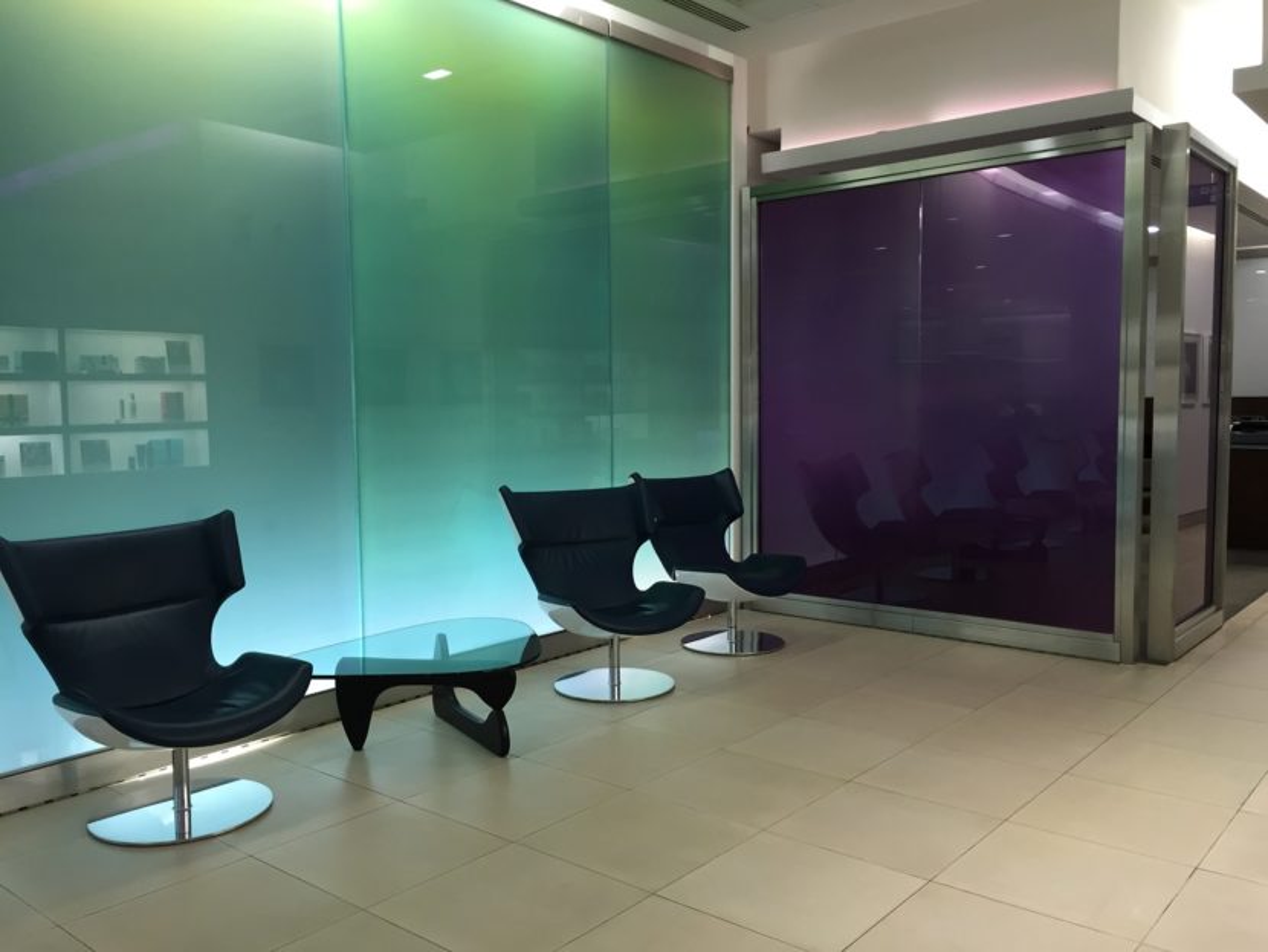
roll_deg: -0.3
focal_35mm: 29
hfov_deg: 61.6
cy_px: 476
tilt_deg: -5.1
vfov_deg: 48.3
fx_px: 1063
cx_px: 634
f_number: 2.2
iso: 100
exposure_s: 1/33
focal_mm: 4.15
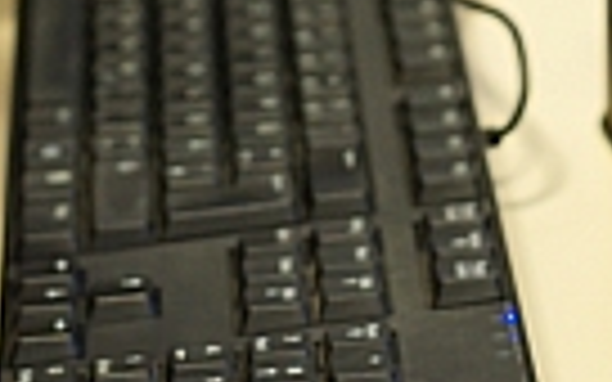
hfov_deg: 8.0
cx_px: 230
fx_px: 4387
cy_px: -613
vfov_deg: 4.8
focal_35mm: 263
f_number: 4
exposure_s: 1/60
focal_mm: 50
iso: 640
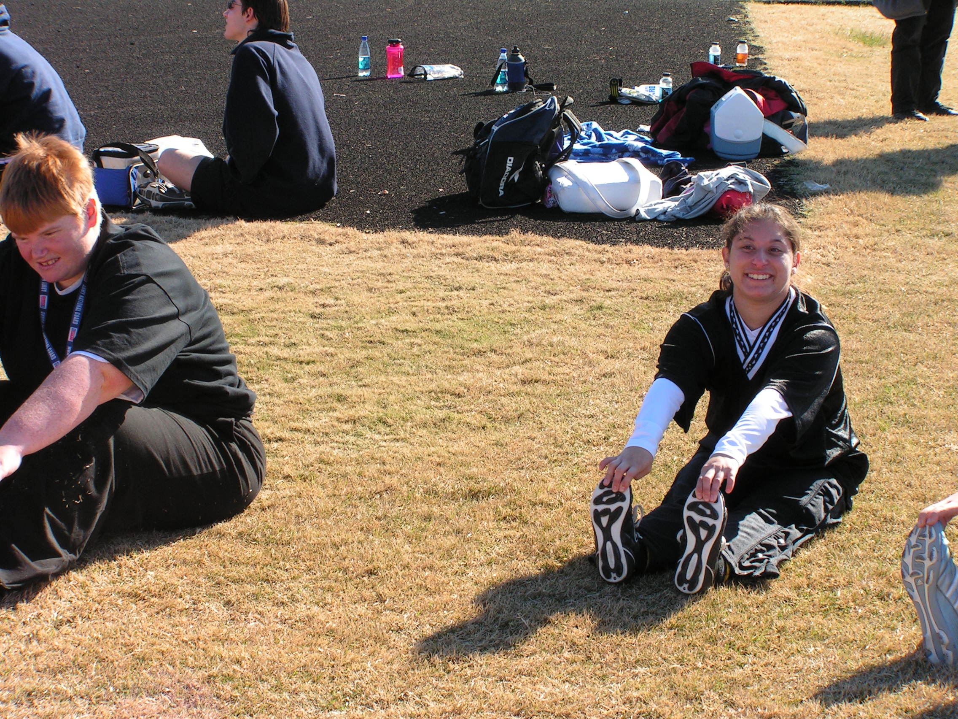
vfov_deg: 17.4
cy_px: 360
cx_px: 479
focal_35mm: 85
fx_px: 2352
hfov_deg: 23.0
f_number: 5.6
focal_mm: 14.1
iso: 50
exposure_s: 1/125
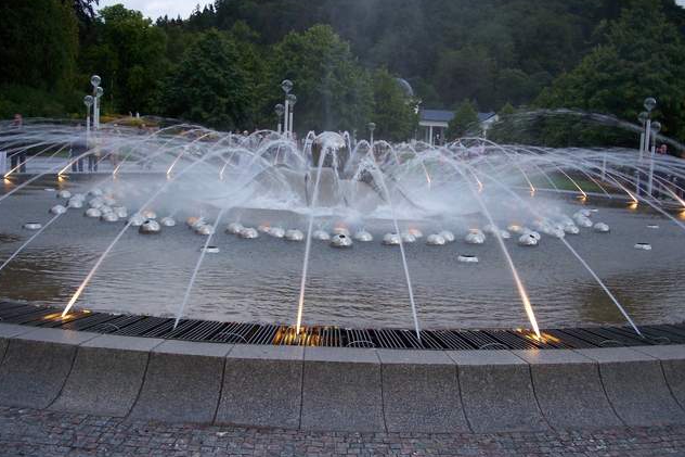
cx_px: 339
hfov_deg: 49.6
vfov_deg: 34.2
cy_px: 234
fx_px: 742
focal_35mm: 39
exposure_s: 1/30
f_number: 2.8
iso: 200
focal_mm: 7.8
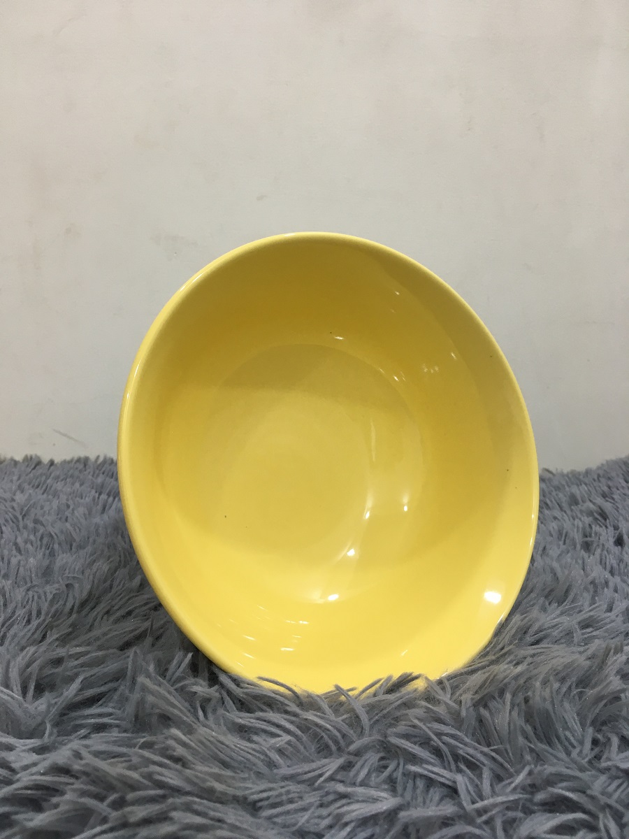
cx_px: 314
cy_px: 420
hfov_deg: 48.2
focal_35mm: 29
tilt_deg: -9.6
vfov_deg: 61.7
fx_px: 703
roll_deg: -0.7
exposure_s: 1/33
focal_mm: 4.15
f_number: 2.2
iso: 80
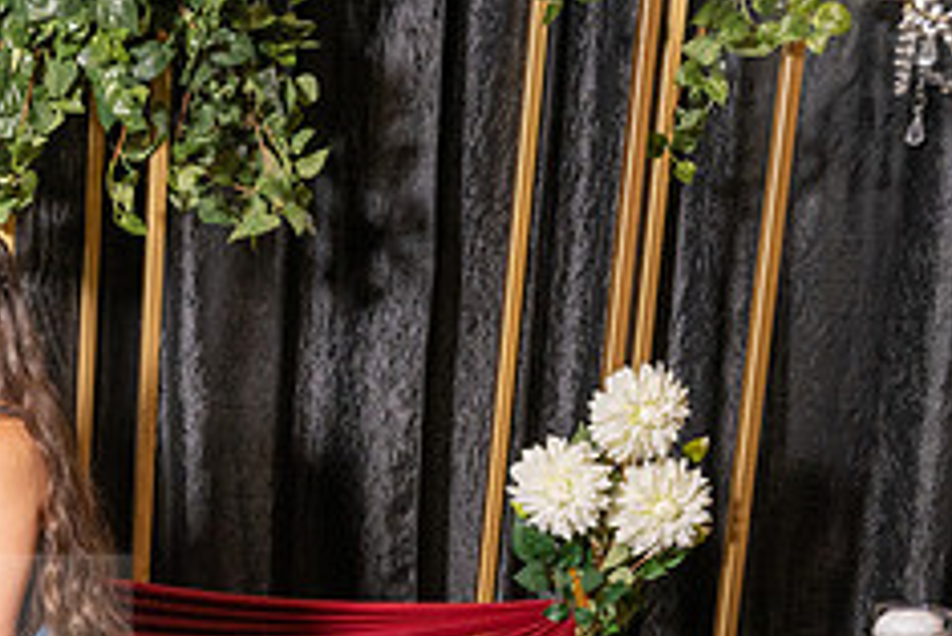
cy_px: 810
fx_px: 2620
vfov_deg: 13.4
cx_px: -510
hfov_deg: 18.2
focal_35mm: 99
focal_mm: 32
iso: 800
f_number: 4
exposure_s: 1/200
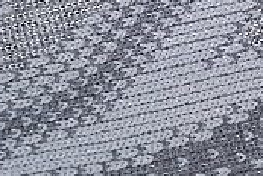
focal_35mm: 467
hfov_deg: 4.4
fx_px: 3418
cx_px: 435
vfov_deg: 3.0
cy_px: -24
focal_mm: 50
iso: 160
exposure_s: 1/60
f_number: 7.1
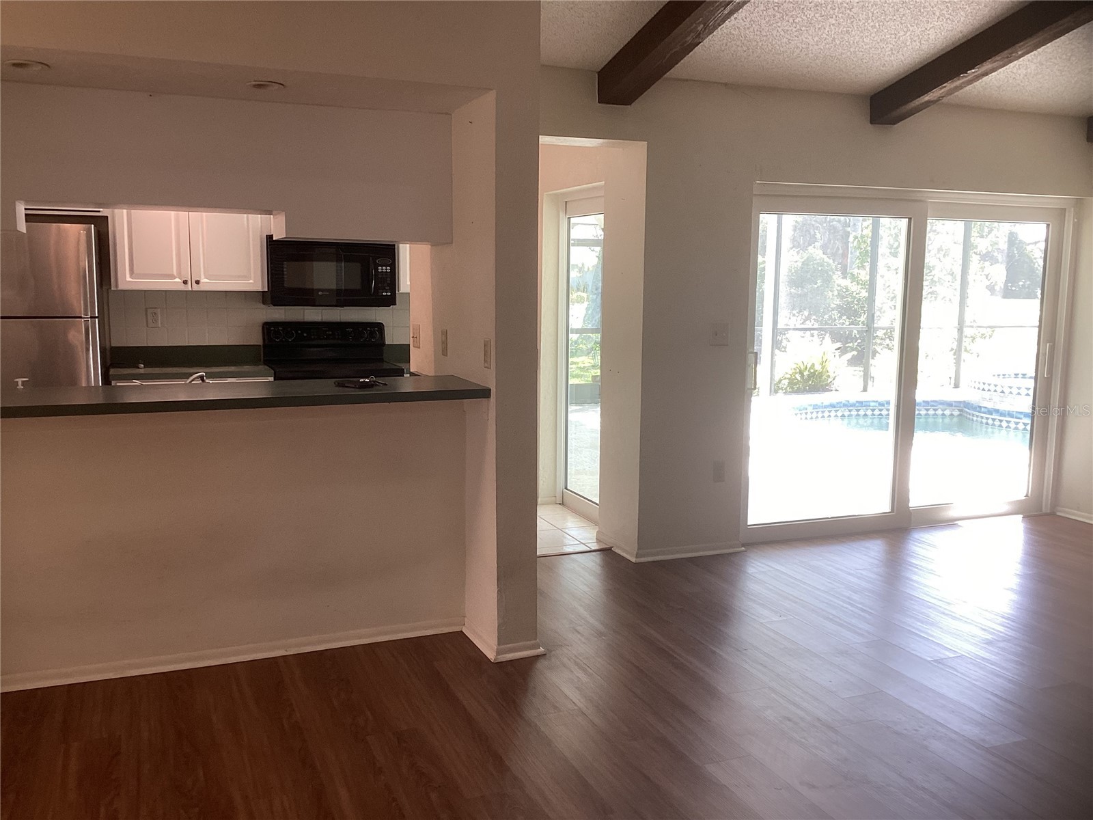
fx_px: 979
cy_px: 410
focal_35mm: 31
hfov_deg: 58.4
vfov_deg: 45.4
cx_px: 546
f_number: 2.4
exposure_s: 1/60
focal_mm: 3.3
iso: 50
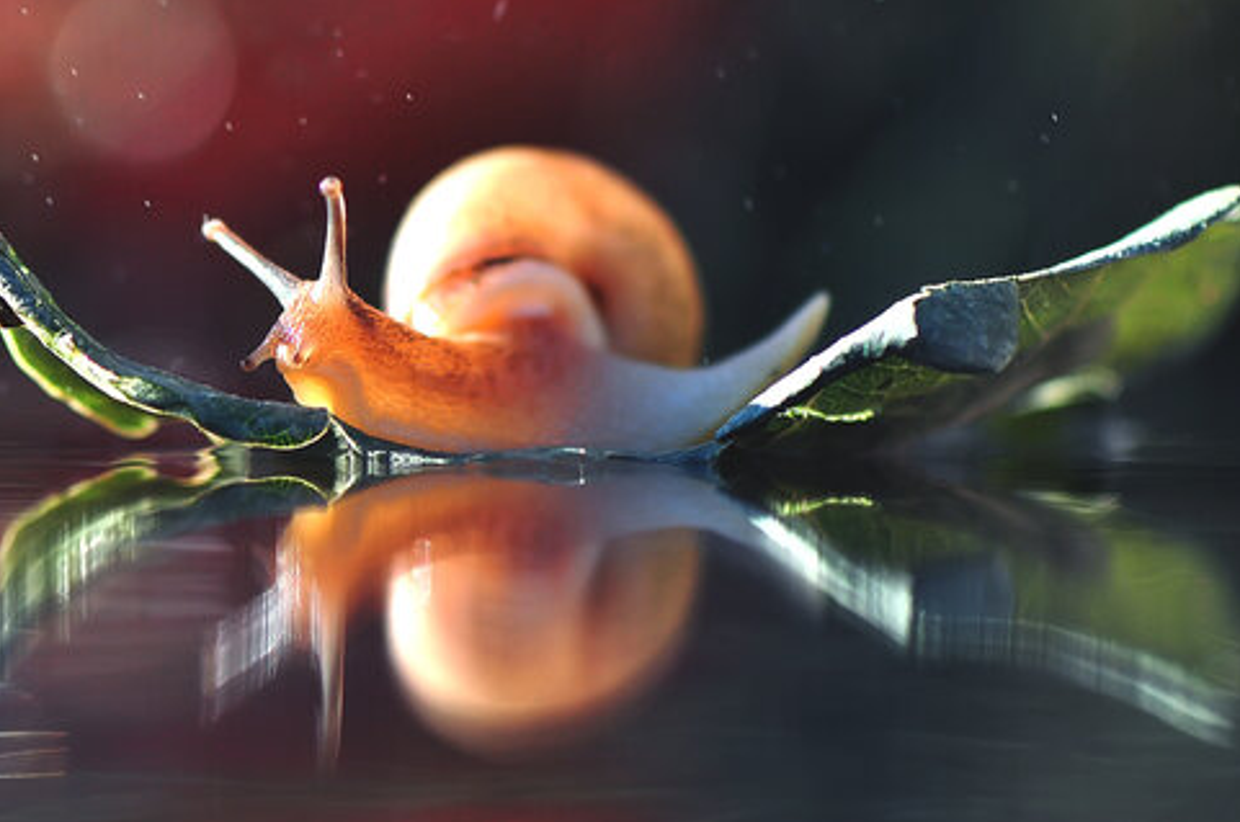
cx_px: 348
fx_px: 9004
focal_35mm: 262
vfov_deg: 5.2
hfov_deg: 7.9
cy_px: 287
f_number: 4
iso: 400
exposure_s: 1/1250
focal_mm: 105
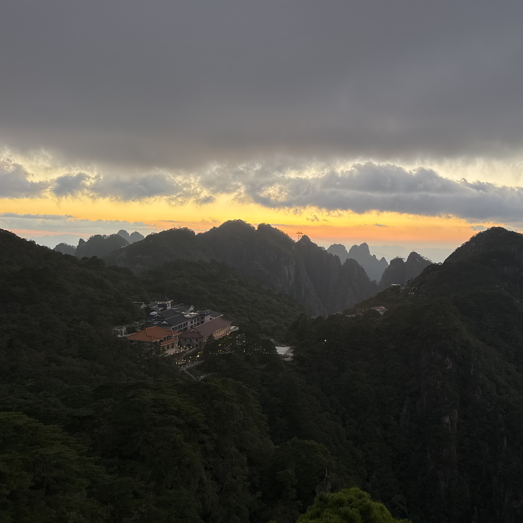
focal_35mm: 29
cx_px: 352
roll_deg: -0.5
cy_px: 257
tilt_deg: -2.7
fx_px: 496
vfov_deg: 55.6
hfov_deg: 54.4
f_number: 1.78
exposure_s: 1/121
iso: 160
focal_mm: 6.76
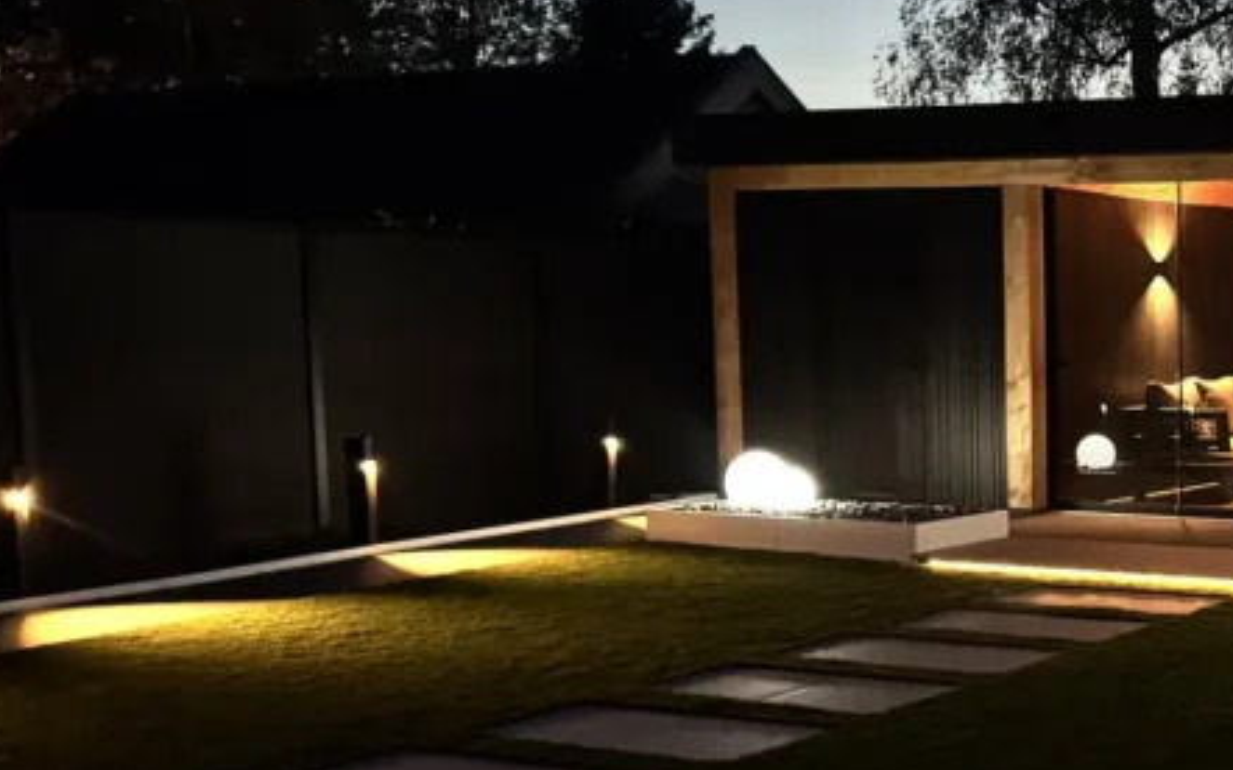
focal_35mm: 59
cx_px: 1275
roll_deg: +0.1
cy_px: 564
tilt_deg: -6.8
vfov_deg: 21.8
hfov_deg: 31.5
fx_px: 1982
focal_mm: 6.76
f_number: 1.78
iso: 1000
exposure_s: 1/25
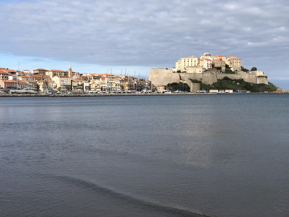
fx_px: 434
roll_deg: +1.4
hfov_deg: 36.8
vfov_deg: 28.0
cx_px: 144
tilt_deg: -1.2
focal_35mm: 52
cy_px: 108
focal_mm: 6
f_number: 2.4
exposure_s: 1/1389
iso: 16
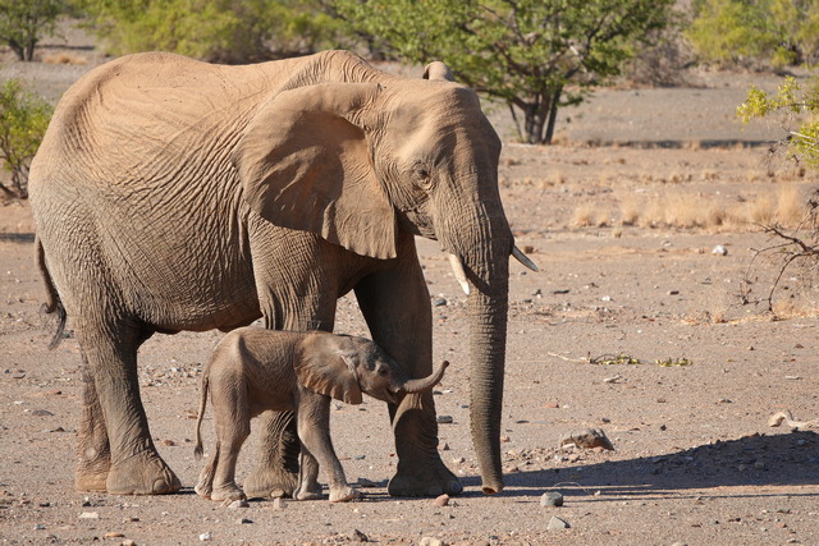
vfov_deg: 3.9
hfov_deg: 5.9
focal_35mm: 351
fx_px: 7987
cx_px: 410
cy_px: 273
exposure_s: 1/800
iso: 125
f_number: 4
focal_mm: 128.59
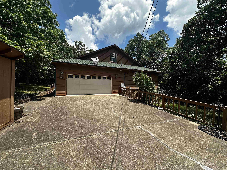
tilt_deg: -0.2
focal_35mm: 14
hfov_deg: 102.1
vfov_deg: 85.7
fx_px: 92
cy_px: 85
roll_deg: -1.0
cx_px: 114
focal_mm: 2.22
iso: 50
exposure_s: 1/1531
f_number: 2.2
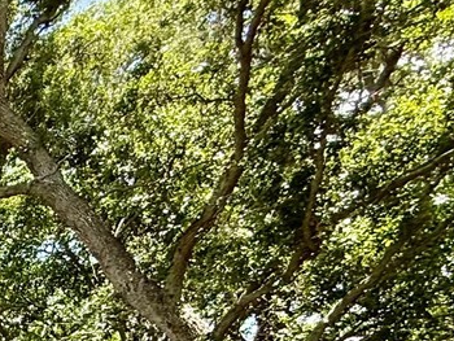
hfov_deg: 19.4
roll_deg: +0.4
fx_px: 840
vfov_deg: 17.9
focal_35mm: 64
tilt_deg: +3.3
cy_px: 631
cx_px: -427
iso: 50
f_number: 2.2
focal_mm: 2.22
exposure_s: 1/468
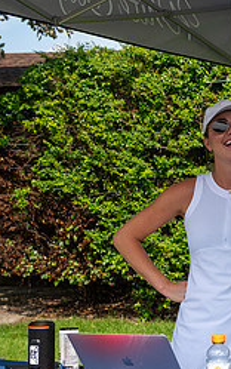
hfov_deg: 13.6
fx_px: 905
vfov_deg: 23.0
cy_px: 203
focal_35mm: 90
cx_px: 360
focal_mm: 38
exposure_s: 1/1000
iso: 250
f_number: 6.3
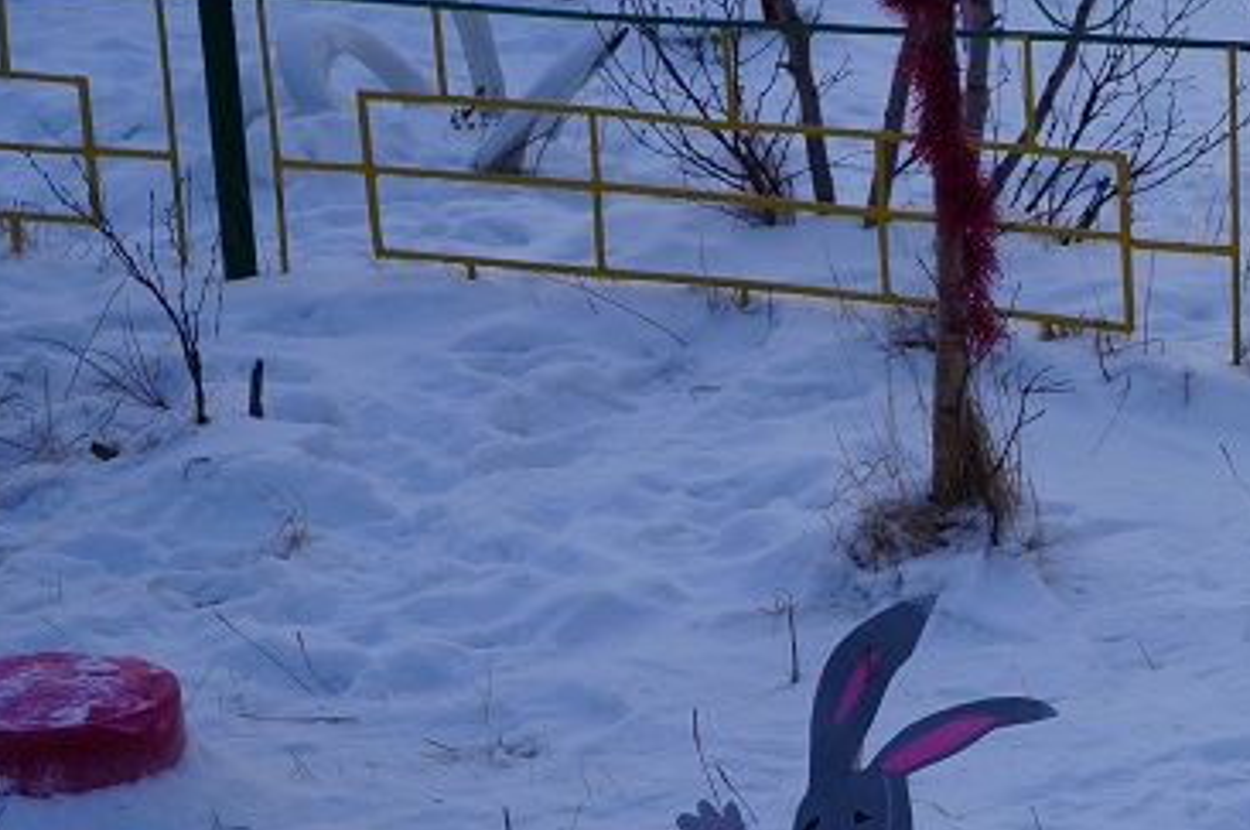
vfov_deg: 12.5
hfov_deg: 17.4
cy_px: 301
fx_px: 3780
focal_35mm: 109
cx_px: 1732
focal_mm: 26
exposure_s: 1/125
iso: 200
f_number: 13
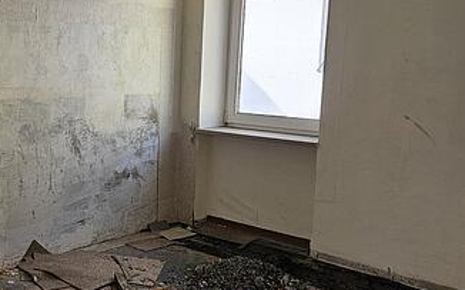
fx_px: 684
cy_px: 125
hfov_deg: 36.5
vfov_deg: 23.9
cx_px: 105
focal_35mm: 54
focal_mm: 5.4
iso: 40
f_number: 1.8
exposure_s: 1/205
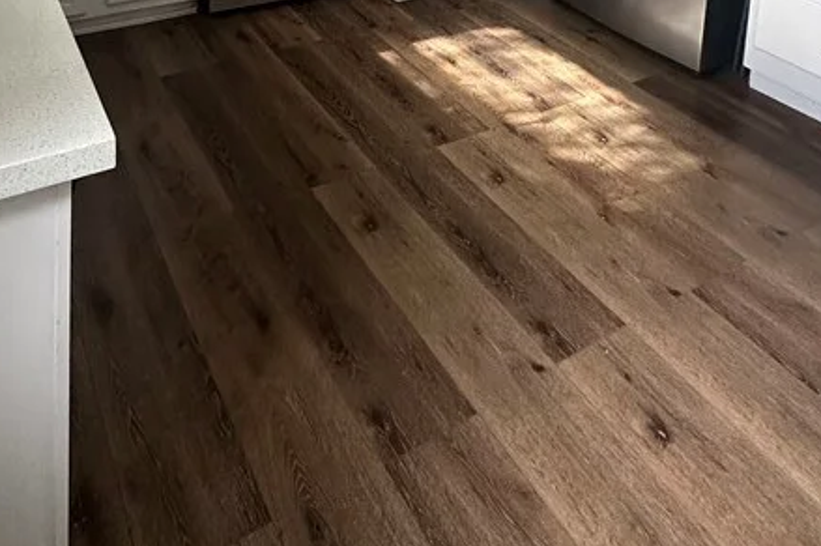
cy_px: -239
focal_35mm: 34
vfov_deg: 28.2
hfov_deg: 55.5
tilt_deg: -6.6
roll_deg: -3.0
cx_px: 338
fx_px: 775
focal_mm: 2.22
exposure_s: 1/99
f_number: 2.2
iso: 320
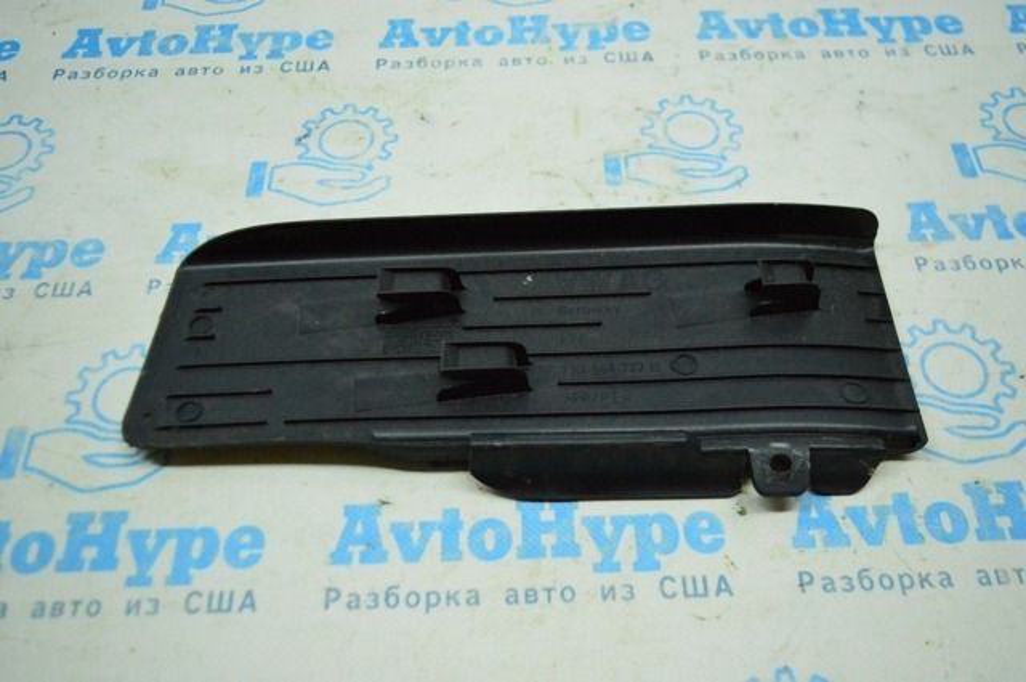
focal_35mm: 33
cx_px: 513
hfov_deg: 57.3
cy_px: 341
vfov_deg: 39.9
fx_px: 939
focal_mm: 22
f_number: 3.8
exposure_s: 1/1000
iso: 6400
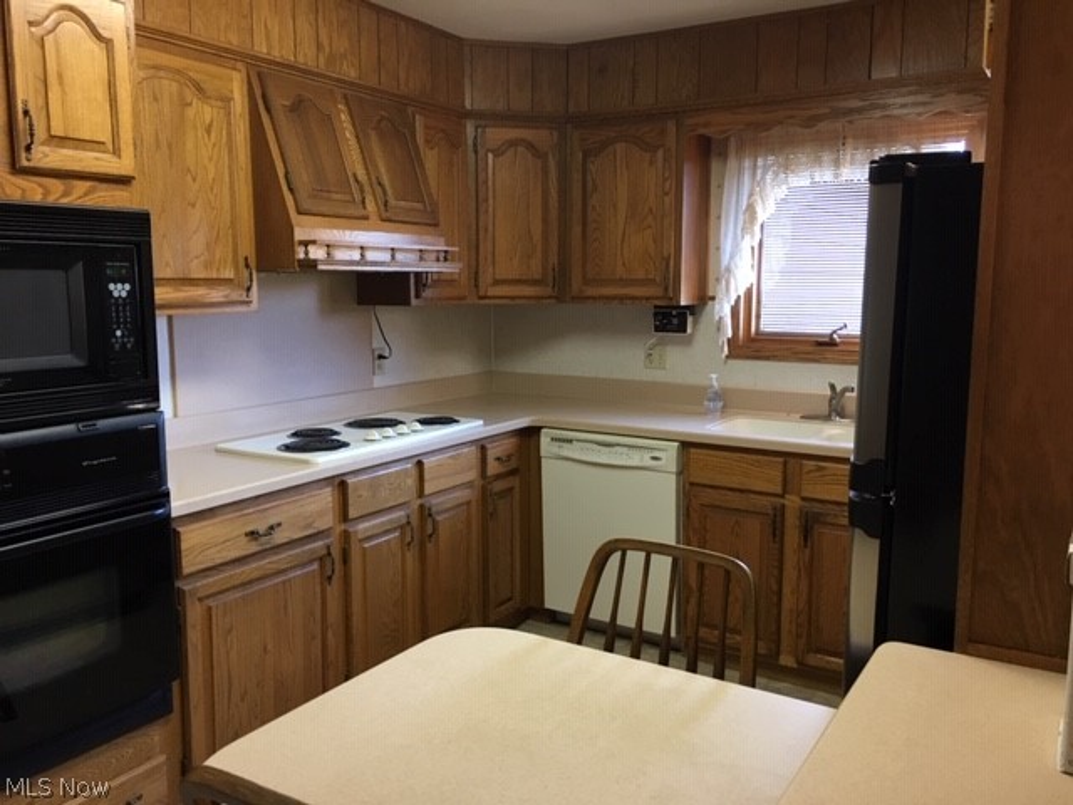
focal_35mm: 29
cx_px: 536
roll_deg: +0.1
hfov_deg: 61.7
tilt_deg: -5.7
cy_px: 402
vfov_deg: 48.2
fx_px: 899
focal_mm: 4.15
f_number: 2.2
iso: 100
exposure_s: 1/30
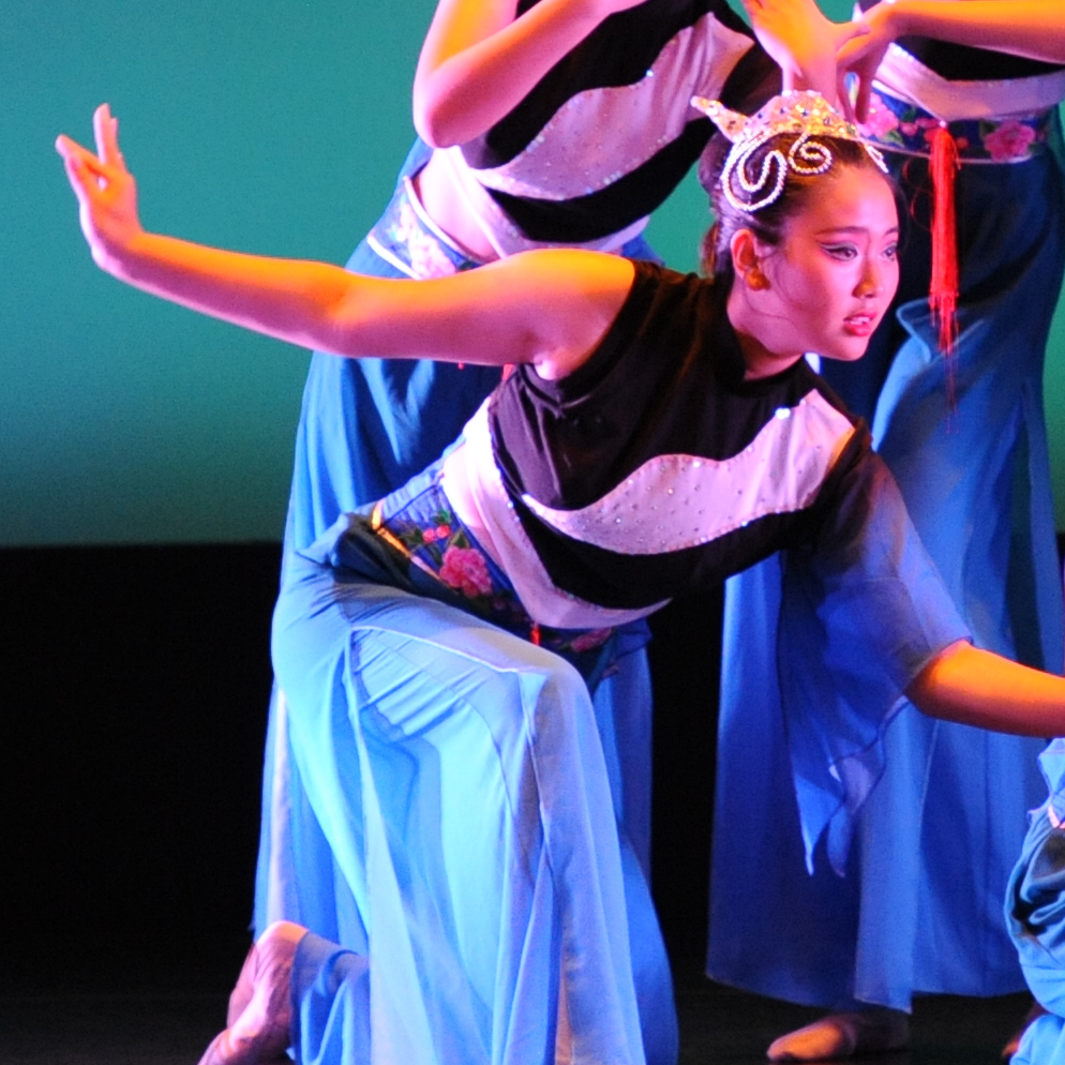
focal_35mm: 673
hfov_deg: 2.6
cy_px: 12
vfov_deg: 2.6
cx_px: 1097
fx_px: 23426
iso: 2500
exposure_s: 1/320
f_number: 2.8
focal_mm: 185
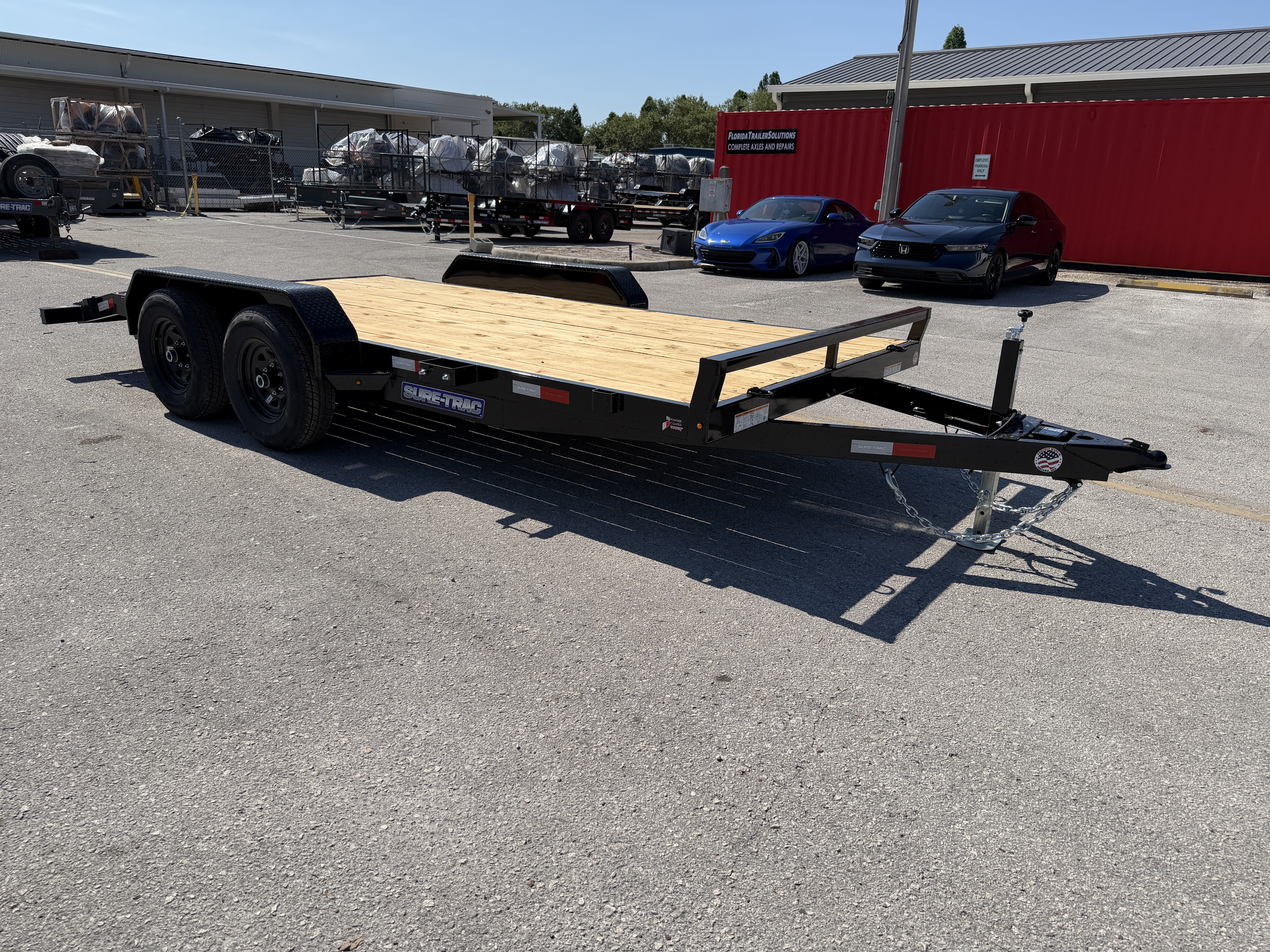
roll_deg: -2.3
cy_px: 476
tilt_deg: -19.2
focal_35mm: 24
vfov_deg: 56.8
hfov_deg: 71.6
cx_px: 635
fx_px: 881
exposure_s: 1/6711
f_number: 1.78
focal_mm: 6.76
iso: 80
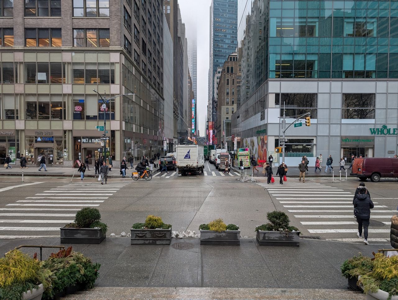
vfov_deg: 56.9
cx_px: 199
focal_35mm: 24
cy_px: 150
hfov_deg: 71.5
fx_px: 276
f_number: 1.68
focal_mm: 6.9
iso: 20
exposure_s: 1/238
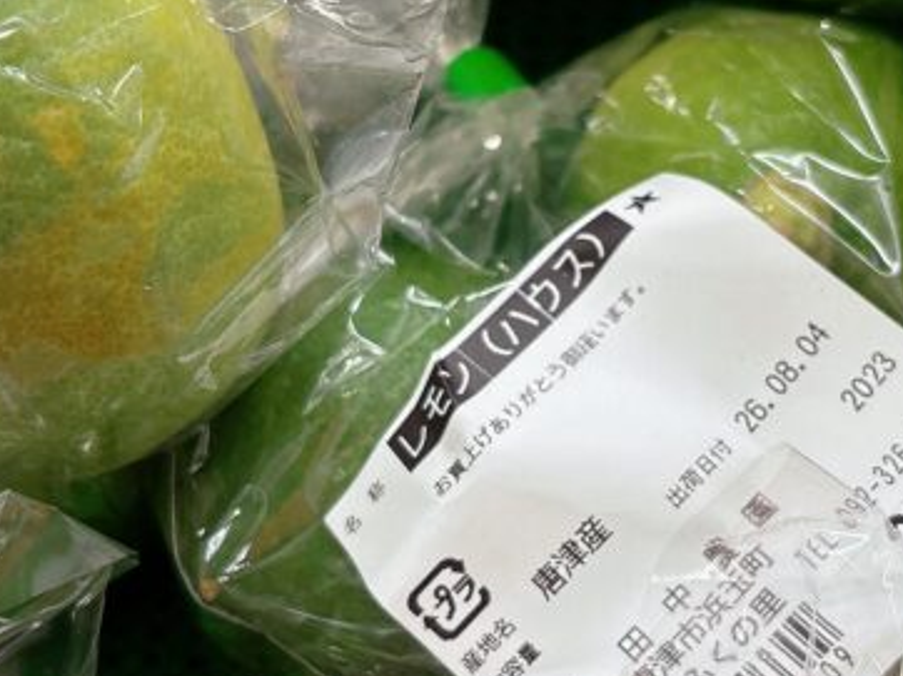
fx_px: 1799
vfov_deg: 21.3
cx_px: 621
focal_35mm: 69
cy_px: 374
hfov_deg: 28.0
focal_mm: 5.96
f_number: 1.6
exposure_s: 1/120
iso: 80
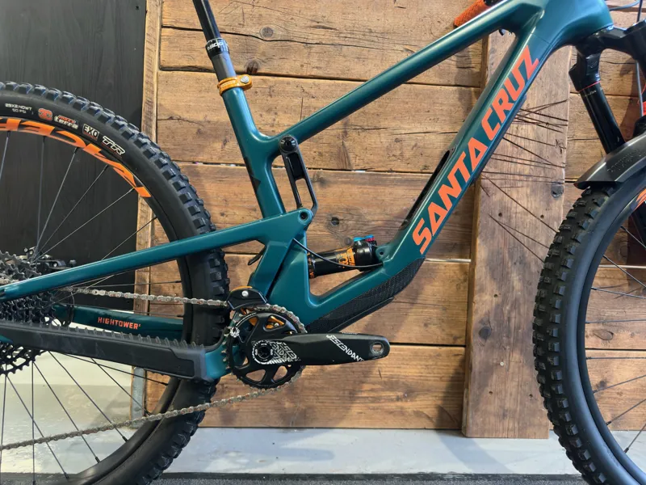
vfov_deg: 56.8
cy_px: 242
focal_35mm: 24
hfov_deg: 71.6
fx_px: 448
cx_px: 323
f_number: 1.78
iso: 320
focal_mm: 6.86
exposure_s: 1/33
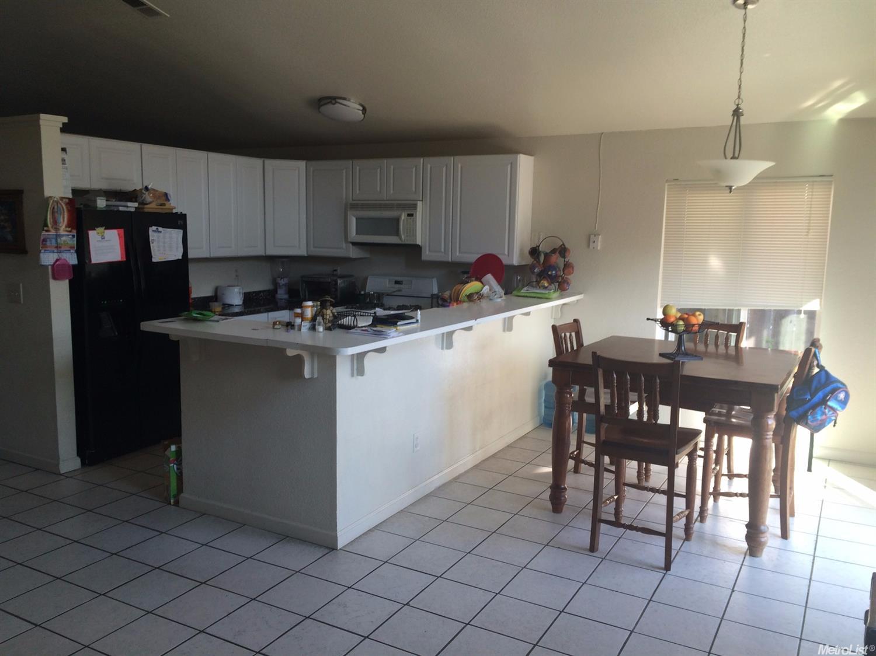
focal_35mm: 29
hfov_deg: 61.7
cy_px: 328
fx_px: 734
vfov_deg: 48.2
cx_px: 438
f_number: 2.2
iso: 50
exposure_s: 1/60
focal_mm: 4.15
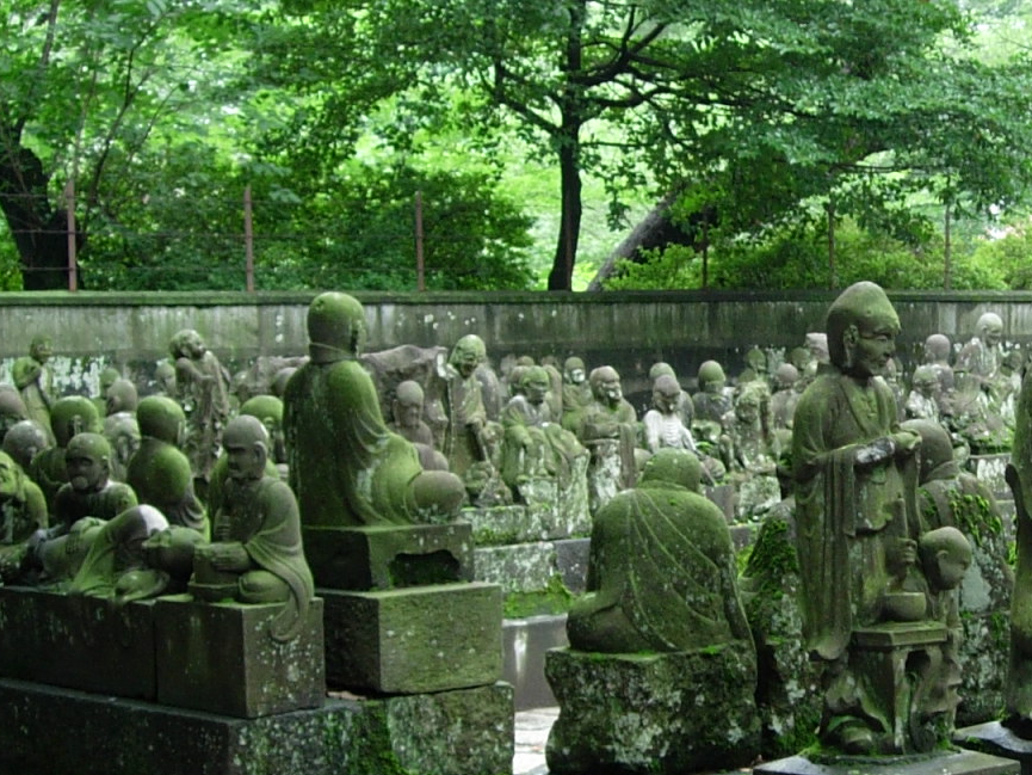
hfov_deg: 21.3
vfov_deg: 16.4
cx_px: 925
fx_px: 2684
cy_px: 478
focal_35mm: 90
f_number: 2.8
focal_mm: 7.8
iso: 64
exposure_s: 1/36.9
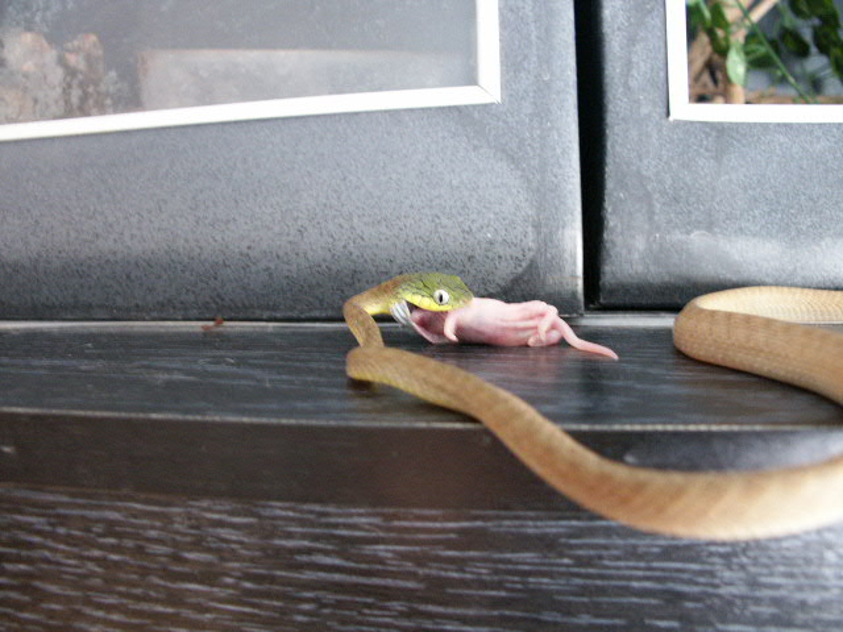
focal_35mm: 28
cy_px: 316
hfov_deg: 63.4
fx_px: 682
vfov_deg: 49.7
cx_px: 422
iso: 200
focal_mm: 7.27
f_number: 2.8
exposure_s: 1/3
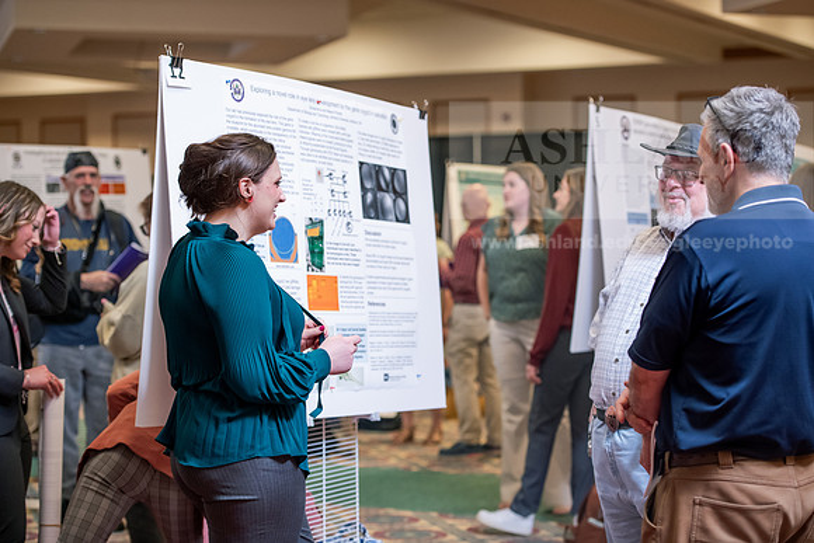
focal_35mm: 82
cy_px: 272
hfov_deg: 24.8
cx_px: 407
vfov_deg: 16.7
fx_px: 1854
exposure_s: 1/200
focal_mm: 82
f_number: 3.2
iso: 1600
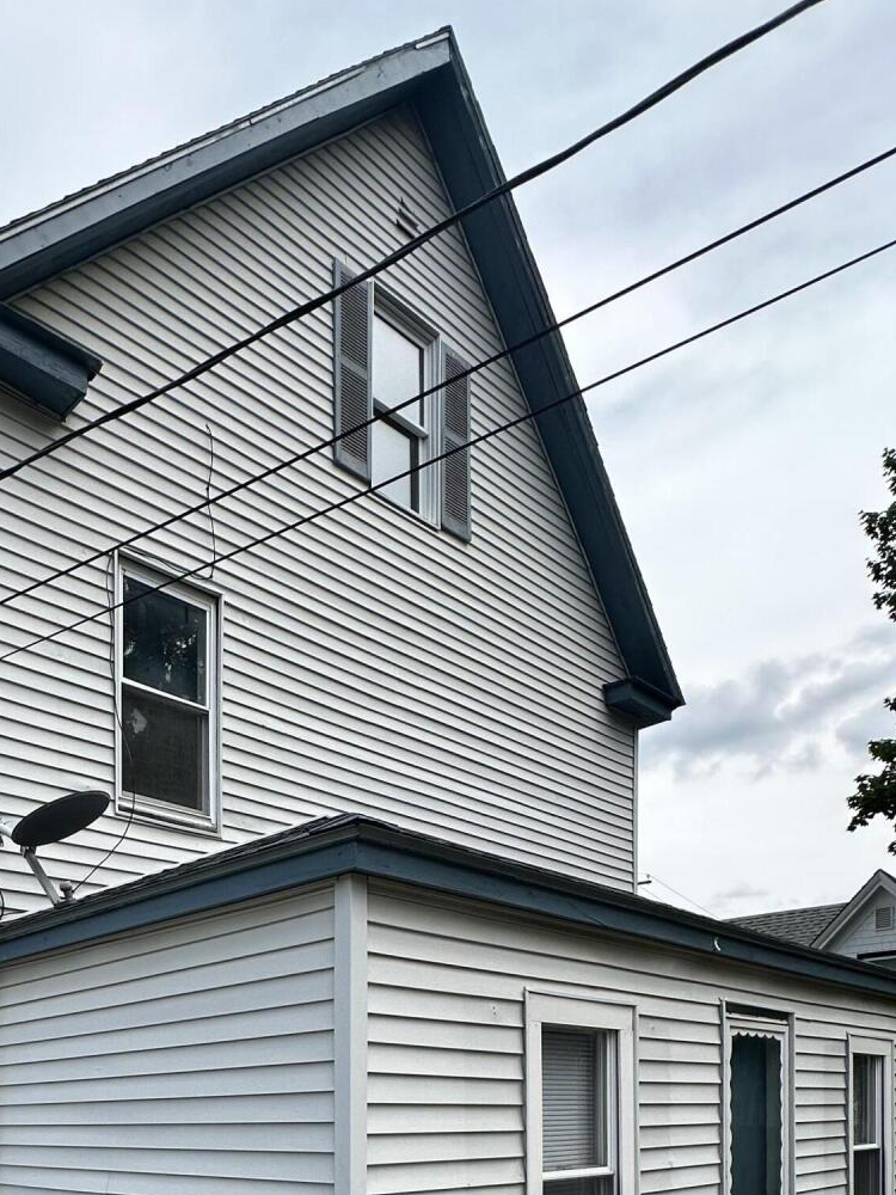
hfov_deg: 47.7
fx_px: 966
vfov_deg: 53.8
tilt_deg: +0.0
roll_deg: -0.3
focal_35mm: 28
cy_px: 1115
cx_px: 211
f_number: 2.2
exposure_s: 1/1667
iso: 50
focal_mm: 2.22
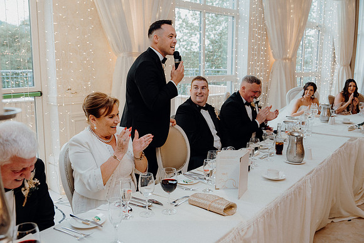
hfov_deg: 54.4
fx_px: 354
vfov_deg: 37.9
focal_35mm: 35
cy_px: 122
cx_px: 182
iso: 1000
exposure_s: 1/160
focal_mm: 35
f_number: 3.5
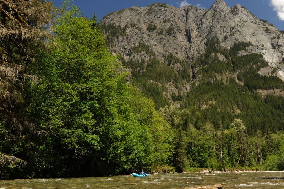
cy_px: 94
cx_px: 142
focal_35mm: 35
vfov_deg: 37.8
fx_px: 276
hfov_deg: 54.5
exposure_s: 1/125
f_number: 10
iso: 200
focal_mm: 35
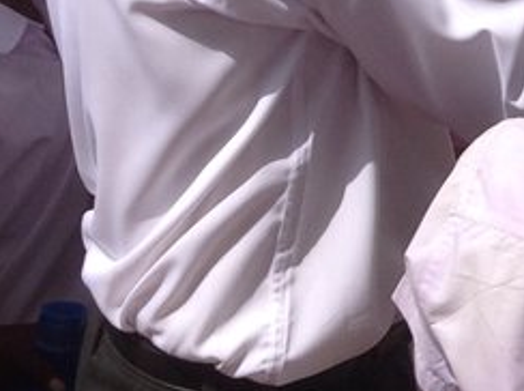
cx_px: 855
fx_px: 2221
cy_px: -143
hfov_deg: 12.6
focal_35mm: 147
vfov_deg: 9.8
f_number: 2.4
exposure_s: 1/2326
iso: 50
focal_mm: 4.28
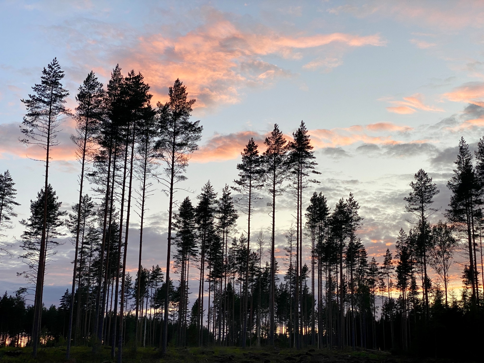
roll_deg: -1.6
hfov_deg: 36.8
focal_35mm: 52
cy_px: 182
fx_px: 727
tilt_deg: +14.5
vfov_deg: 28.0
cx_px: 242
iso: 20
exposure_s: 1/156
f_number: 2
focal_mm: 6
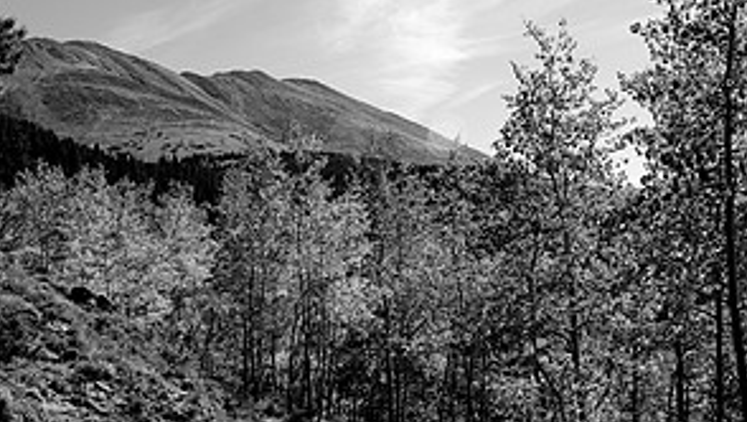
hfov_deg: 49.6
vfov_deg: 29.1
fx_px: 809
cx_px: 372
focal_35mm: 41
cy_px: 264
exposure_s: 1/400
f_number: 8
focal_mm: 17
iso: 200
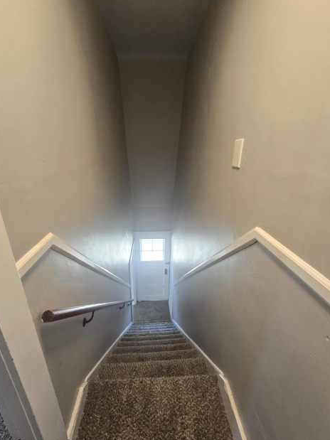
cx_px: 158
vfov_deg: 102.1
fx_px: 178
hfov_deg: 85.6
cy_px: 219
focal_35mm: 14
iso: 160
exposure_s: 1/60
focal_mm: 2.2
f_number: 2.2
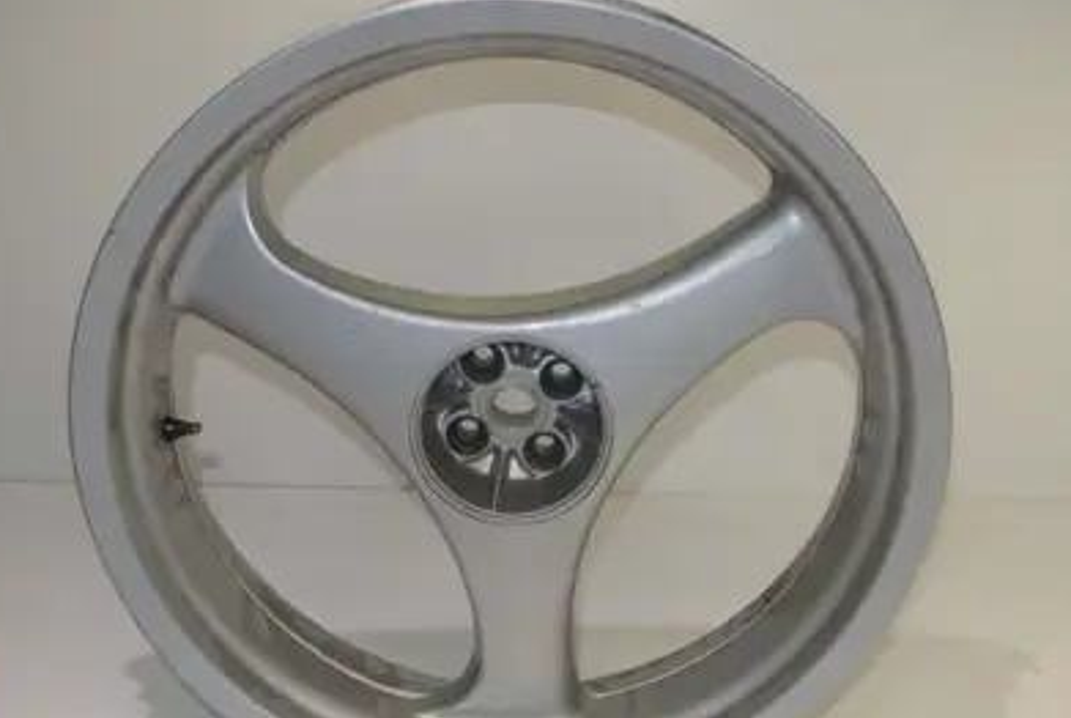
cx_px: 567
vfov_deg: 30.5
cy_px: 425
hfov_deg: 44.4
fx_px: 1311
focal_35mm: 44
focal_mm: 12.2
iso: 200
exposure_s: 1/60
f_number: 3.8
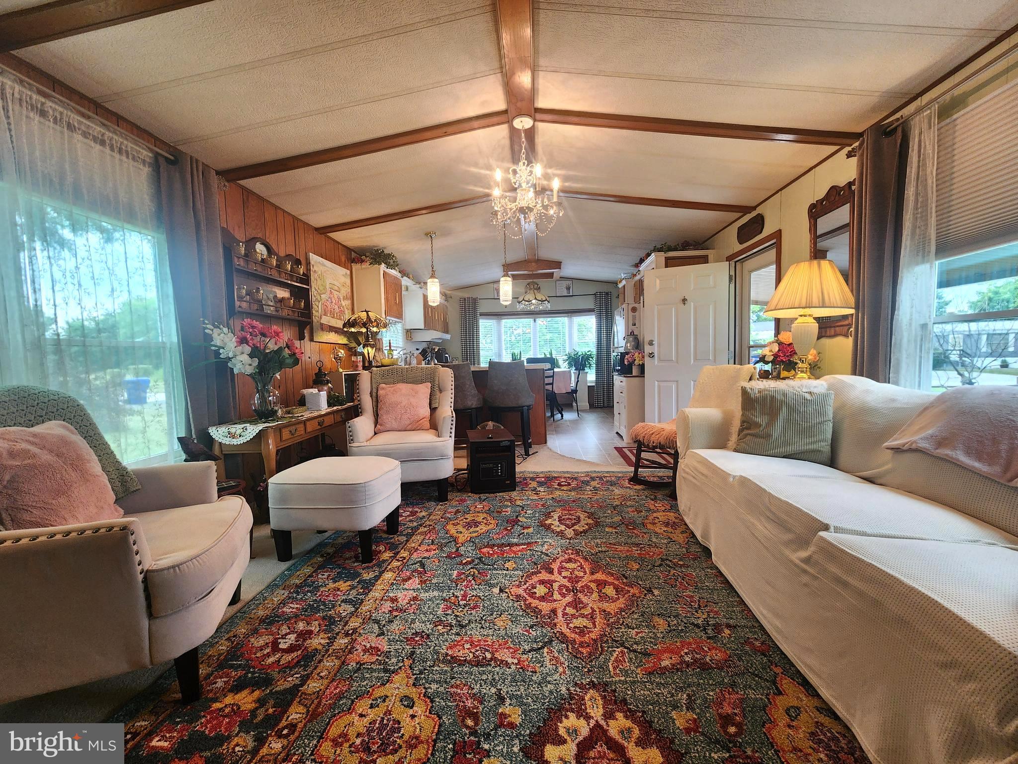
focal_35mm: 13
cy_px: 382
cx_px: 509
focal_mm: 2.2
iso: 160
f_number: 2.2
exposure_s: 1/60
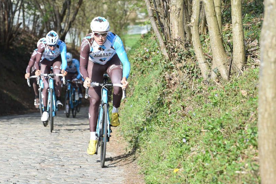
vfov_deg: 6.6
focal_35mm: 209
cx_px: 106
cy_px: 94
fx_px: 1602
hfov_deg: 9.8
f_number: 8
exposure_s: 1/1000
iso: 1250
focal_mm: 165
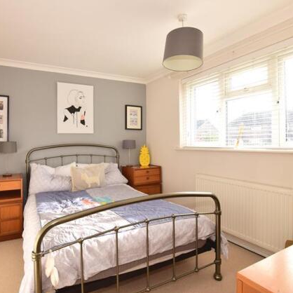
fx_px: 192
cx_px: 121
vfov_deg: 74.8
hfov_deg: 74.2
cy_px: 142
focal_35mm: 20
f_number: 6.3
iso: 400
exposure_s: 1/160
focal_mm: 10
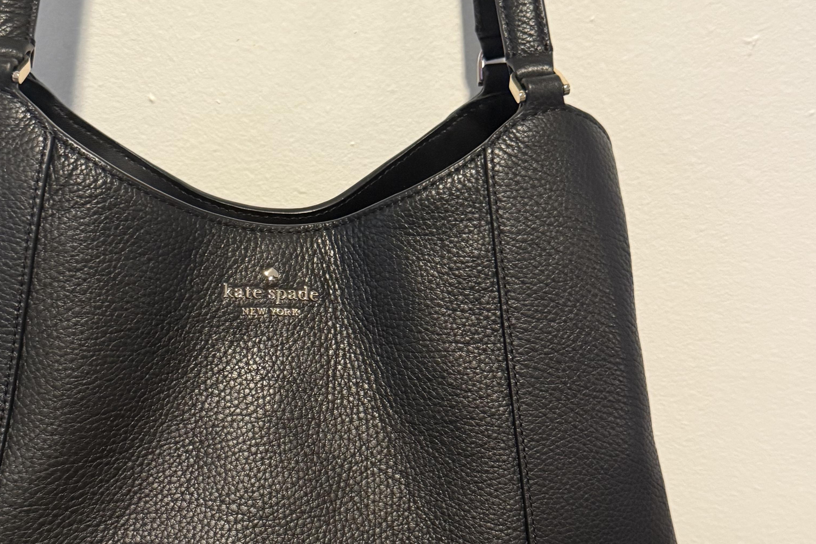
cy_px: 357
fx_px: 1065
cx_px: 324
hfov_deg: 41.7
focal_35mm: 47
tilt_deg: -25.4
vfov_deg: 28.5
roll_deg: -2.8
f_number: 1.78
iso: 500
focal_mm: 6.76
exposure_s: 1/60
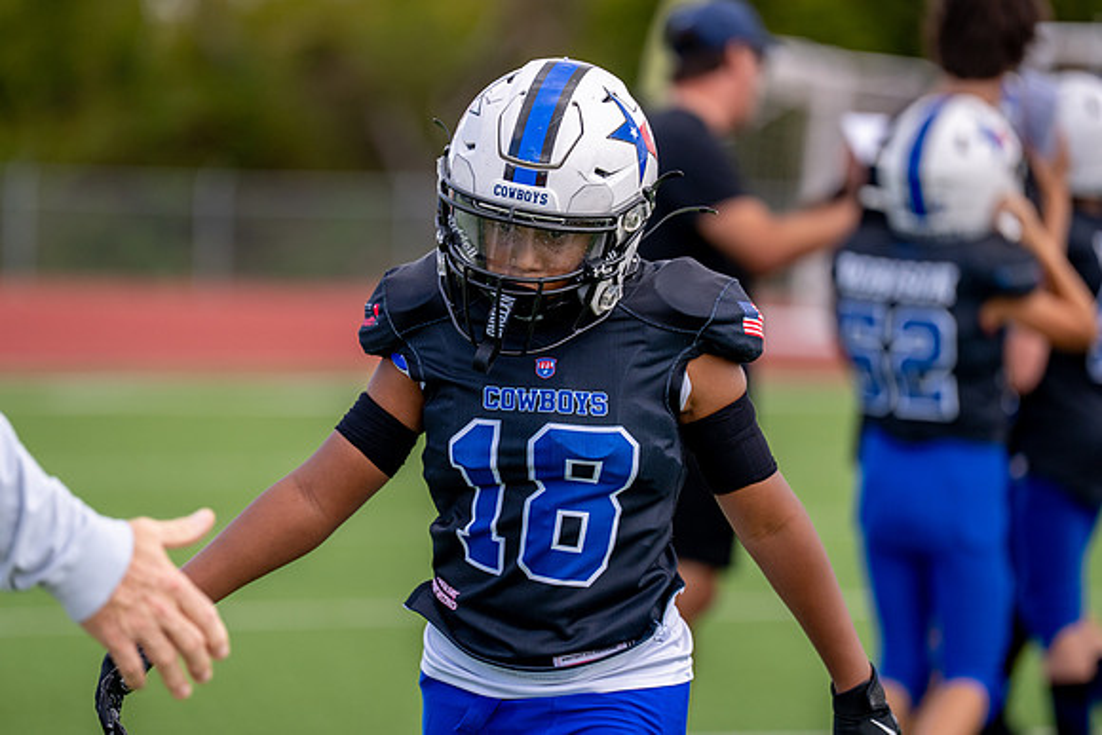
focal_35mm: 243
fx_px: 7432
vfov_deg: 5.7
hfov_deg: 8.5
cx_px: 562
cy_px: 363
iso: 250
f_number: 2.8
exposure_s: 1/2500
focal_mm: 200
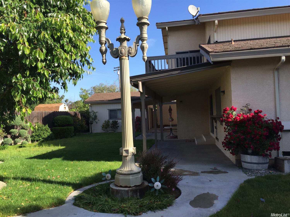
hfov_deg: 61.7
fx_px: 243
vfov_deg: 48.2
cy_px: 108
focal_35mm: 29
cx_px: 145
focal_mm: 4.15
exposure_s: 1/824
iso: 32
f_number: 2.2
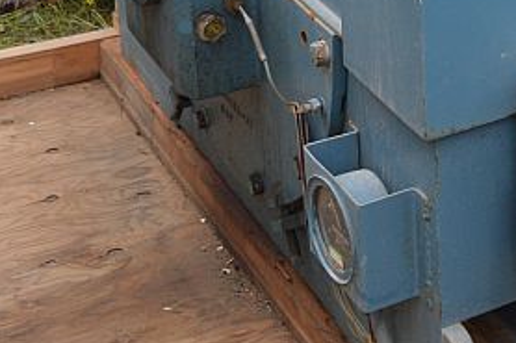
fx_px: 1389
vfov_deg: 13.1
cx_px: 568
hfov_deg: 20.1
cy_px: -212
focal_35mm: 97
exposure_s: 1/60
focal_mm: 18
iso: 400
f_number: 4
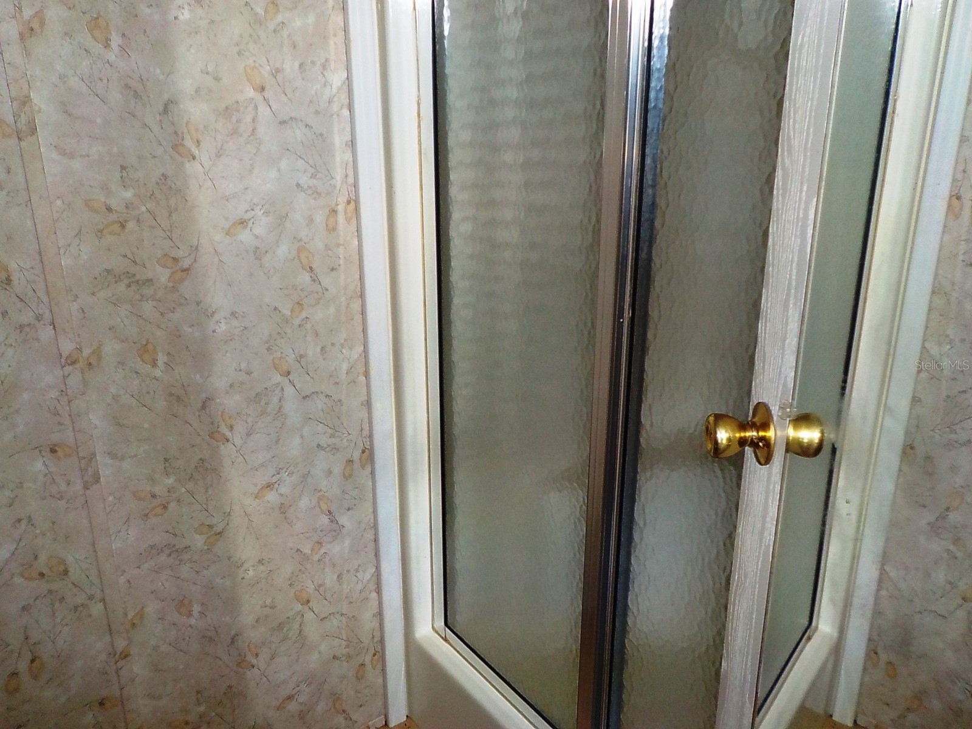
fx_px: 842
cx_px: 486
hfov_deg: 60.0
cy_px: 364
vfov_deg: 46.8
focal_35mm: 30
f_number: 3.3
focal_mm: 4.1
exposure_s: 1/30
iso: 200
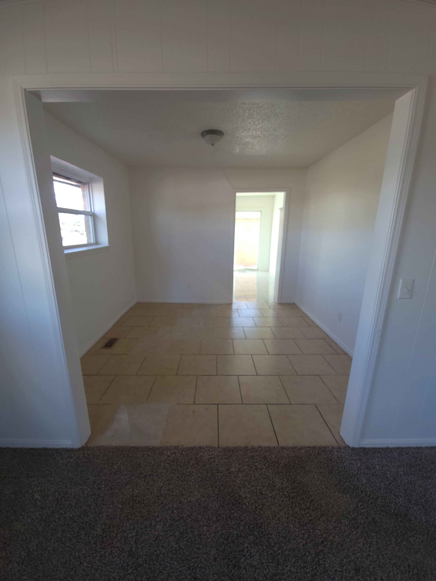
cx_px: 218
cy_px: 290
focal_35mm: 13
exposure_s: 1/30
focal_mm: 2.2
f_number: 2.2
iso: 50
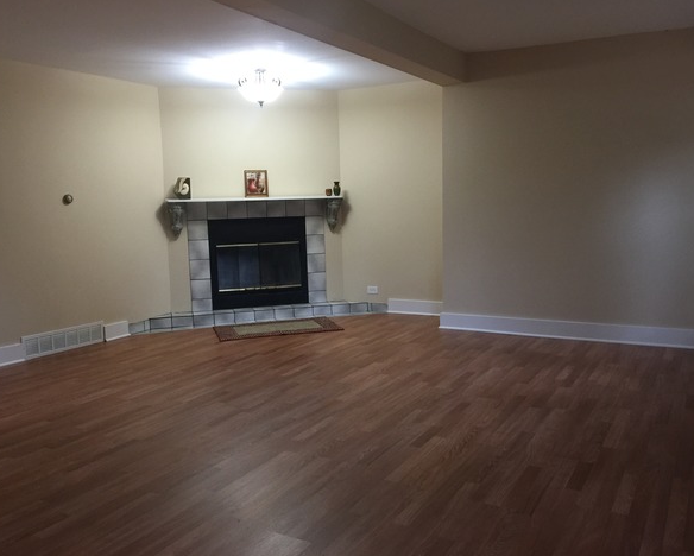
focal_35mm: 31
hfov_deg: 57.1
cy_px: 280
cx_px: 364
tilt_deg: -6.6
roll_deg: +0.2
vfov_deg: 47.2
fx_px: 637
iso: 100
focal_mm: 4.15
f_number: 2.2
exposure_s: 1/15
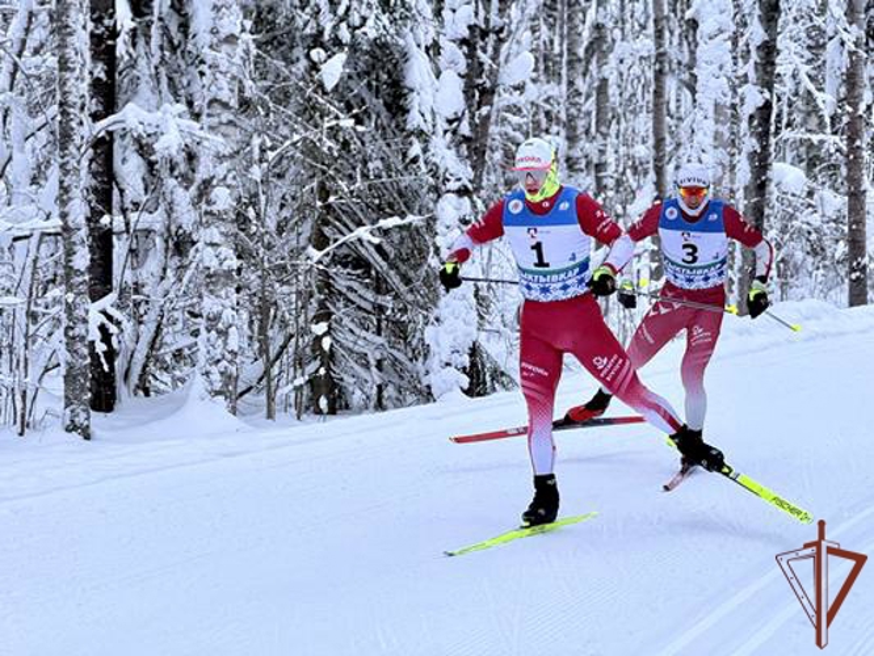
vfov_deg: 12.4
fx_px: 3031
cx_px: 437
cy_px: 328
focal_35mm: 120
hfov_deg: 16.4
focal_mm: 15.66
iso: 64
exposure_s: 1/142
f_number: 2.8
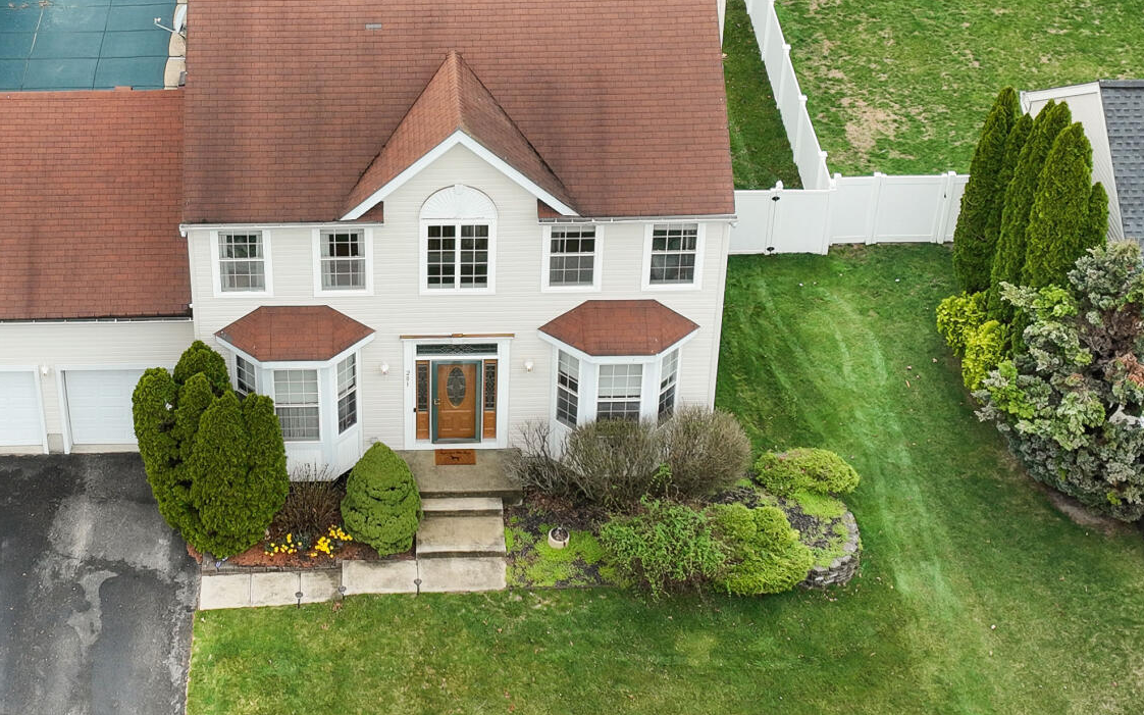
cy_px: 189
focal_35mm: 68
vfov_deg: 19.0
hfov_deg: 29.9
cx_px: 353
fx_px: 2120
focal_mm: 12.29
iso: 110
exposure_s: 1/800
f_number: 2.8
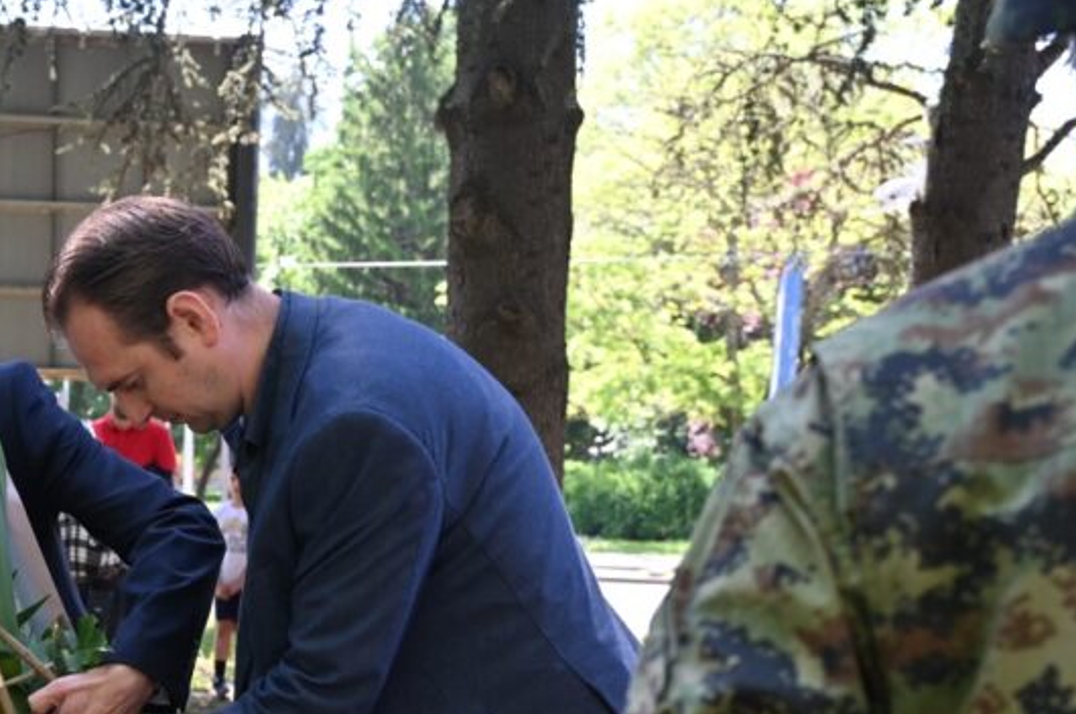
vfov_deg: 22.2
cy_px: 683
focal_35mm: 59
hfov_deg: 31.8
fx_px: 1760
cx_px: 45
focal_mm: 30.5
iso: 280
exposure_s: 1/250
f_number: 4
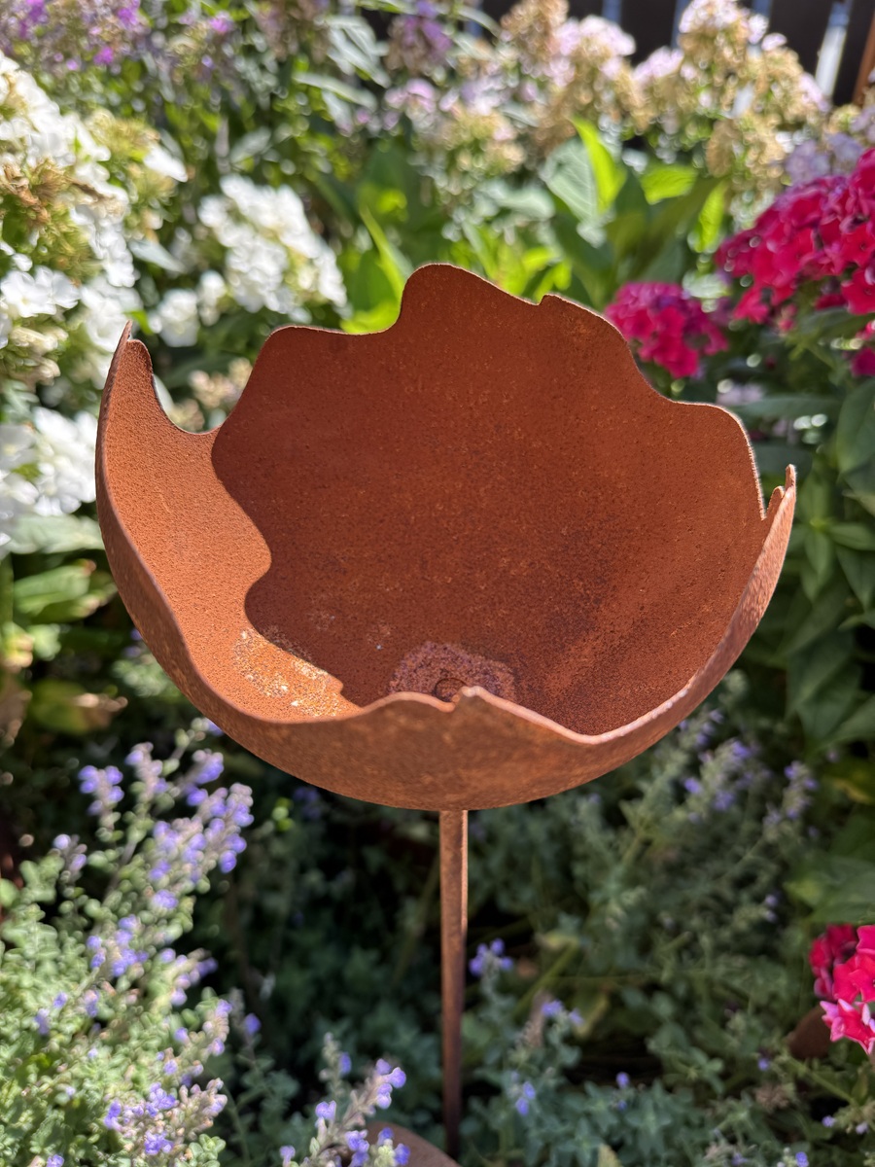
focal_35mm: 24
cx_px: 438
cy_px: 584
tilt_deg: -40.8
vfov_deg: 71.6
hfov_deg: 56.8
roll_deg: +1.6
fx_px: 809
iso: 80
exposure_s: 1/582
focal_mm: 6.76
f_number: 1.78
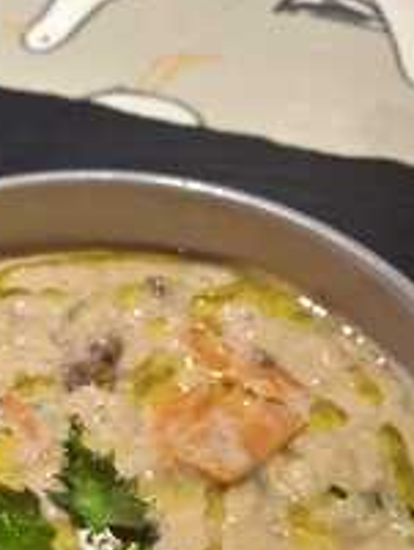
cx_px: 95
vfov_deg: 30.0
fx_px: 940
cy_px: 572
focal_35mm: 59
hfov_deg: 24.5
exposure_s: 1/50
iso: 250
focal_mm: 4.69
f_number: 1.8
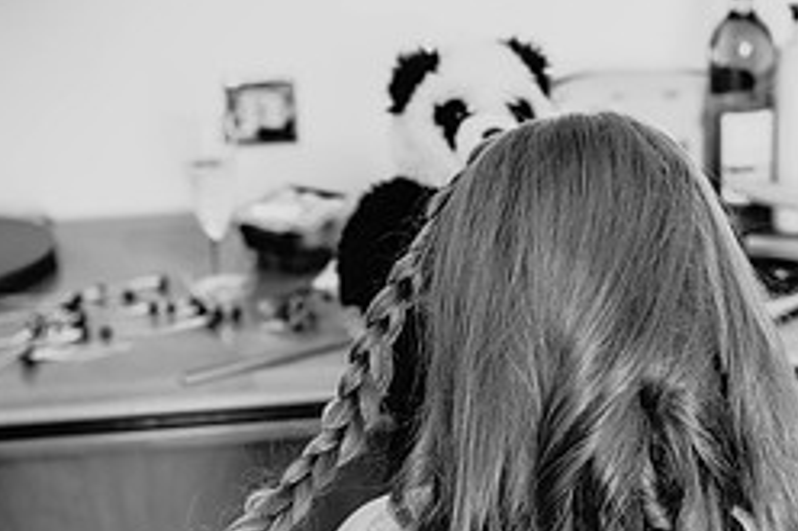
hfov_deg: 24.7
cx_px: 528
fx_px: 1816
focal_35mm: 82
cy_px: 500
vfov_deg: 16.4
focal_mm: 35
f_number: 2
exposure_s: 1/200
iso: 450
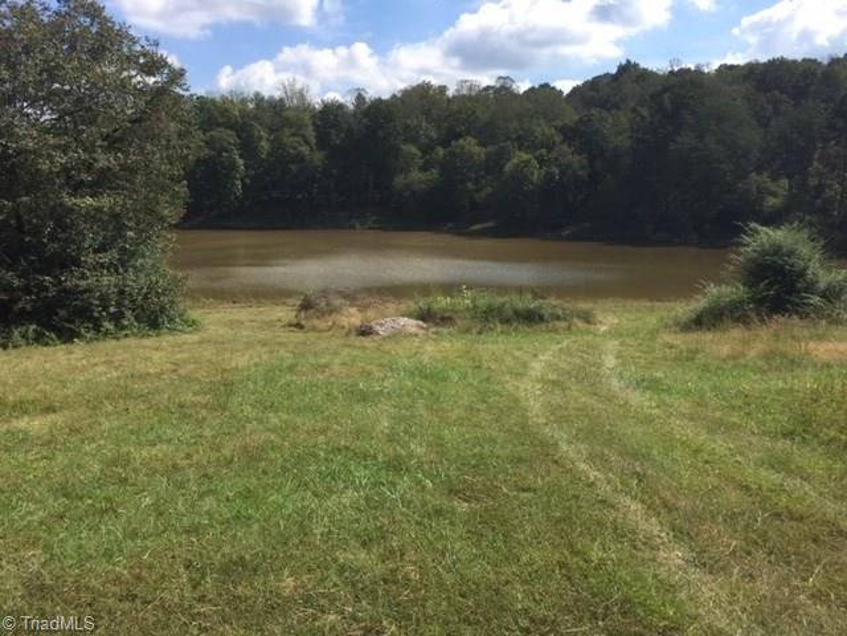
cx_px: 424
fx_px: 710
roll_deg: -1.2
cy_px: 318
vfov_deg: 48.2
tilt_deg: -9.7
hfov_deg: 61.7
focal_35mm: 29
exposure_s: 1/1647
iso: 32
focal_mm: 4.15
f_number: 2.2
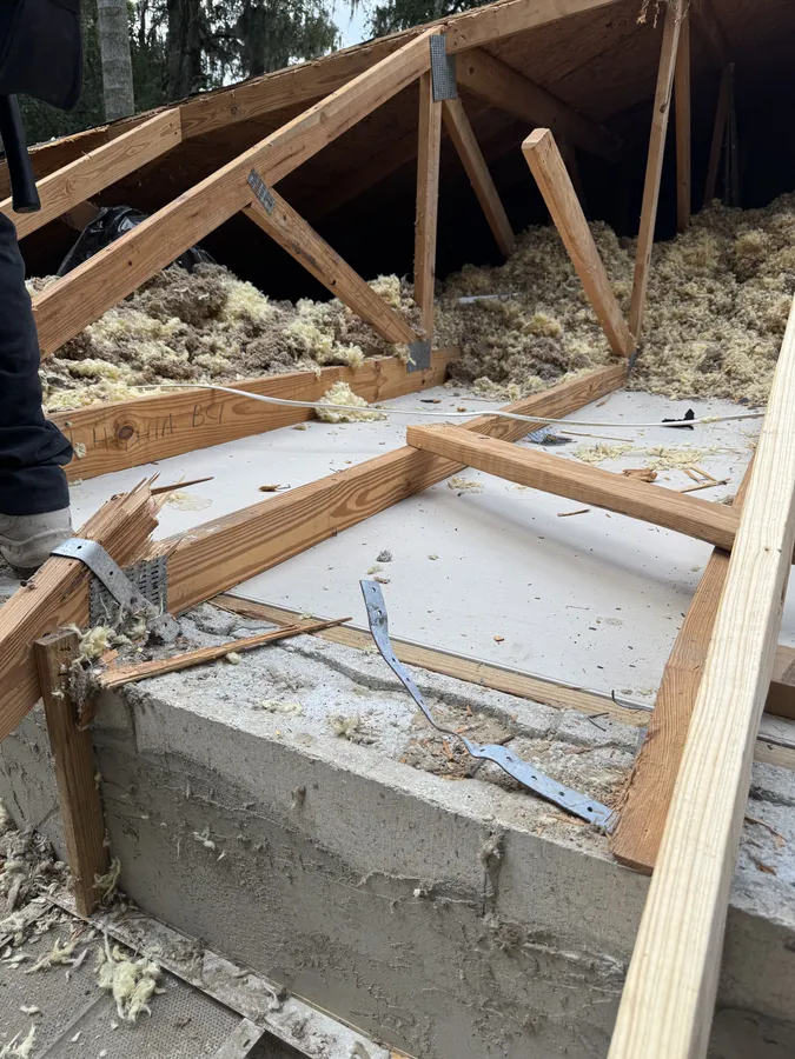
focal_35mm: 24
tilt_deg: -17.9
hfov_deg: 56.8
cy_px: 530
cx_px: 398
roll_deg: -0.8
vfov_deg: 71.6
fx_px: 735
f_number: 1.78
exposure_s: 1/842
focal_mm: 6.76
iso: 80
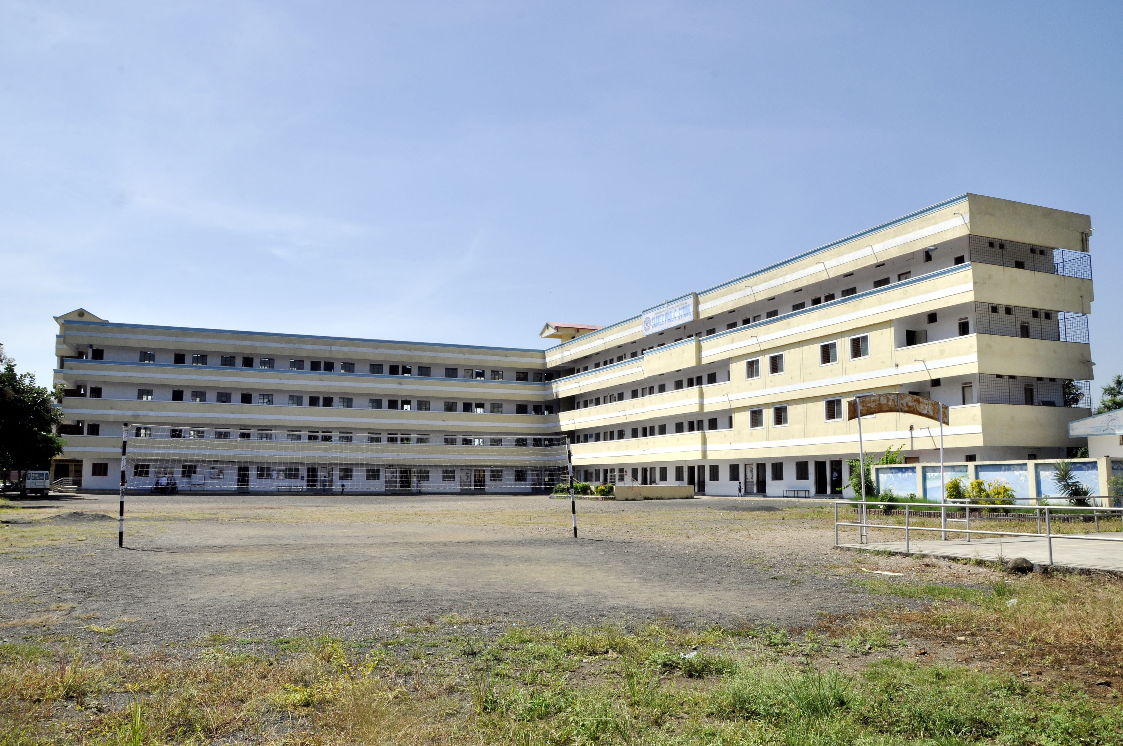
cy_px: 373
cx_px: 562
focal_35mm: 27
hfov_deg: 67.4
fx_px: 841
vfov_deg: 47.8
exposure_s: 1/160
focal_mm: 18
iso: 200
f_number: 14
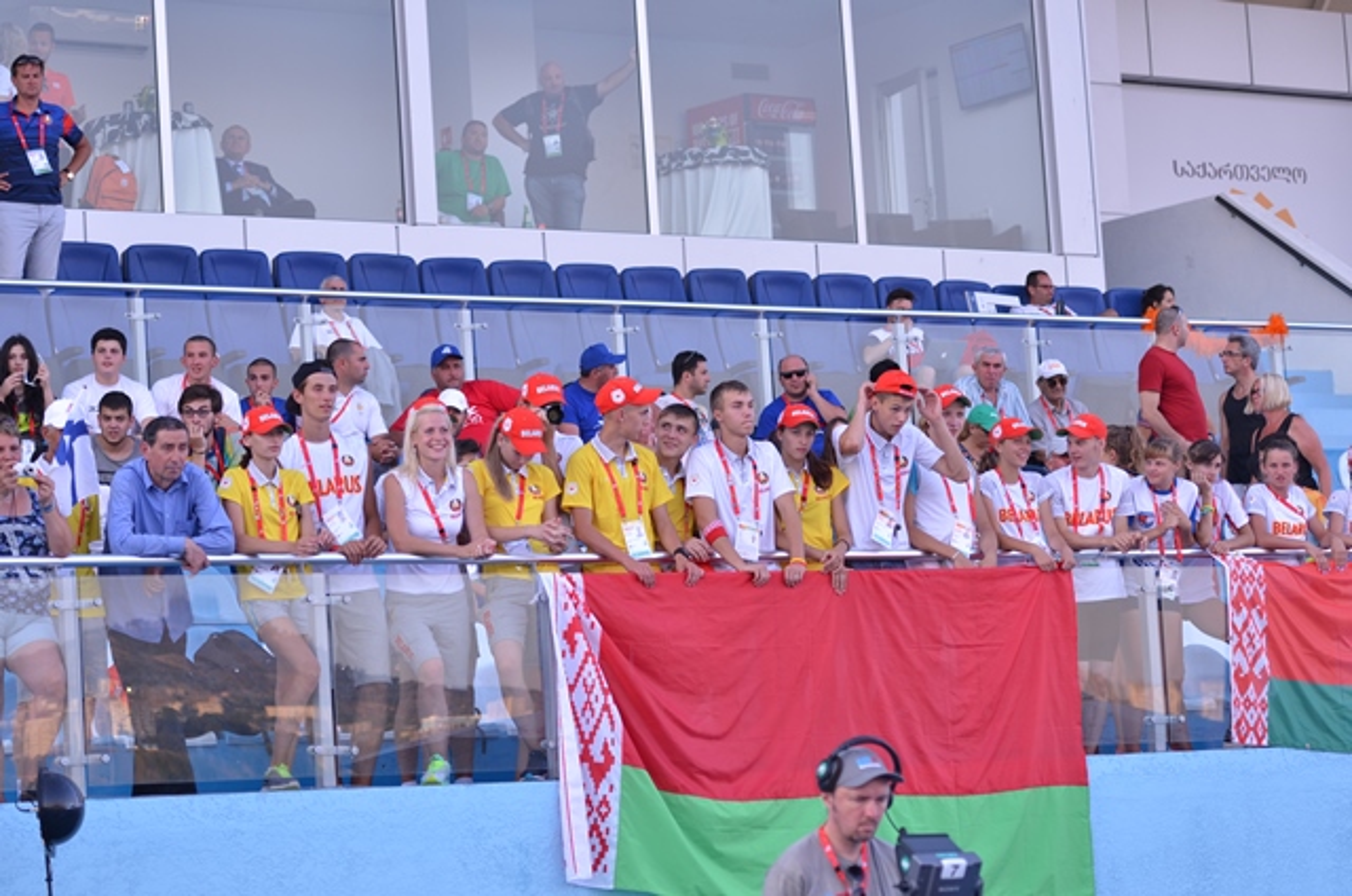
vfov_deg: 13.0
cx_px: 676
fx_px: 3935
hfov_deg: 19.5
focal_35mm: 105
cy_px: 448
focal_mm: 70
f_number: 3.2
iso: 100
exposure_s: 1/160
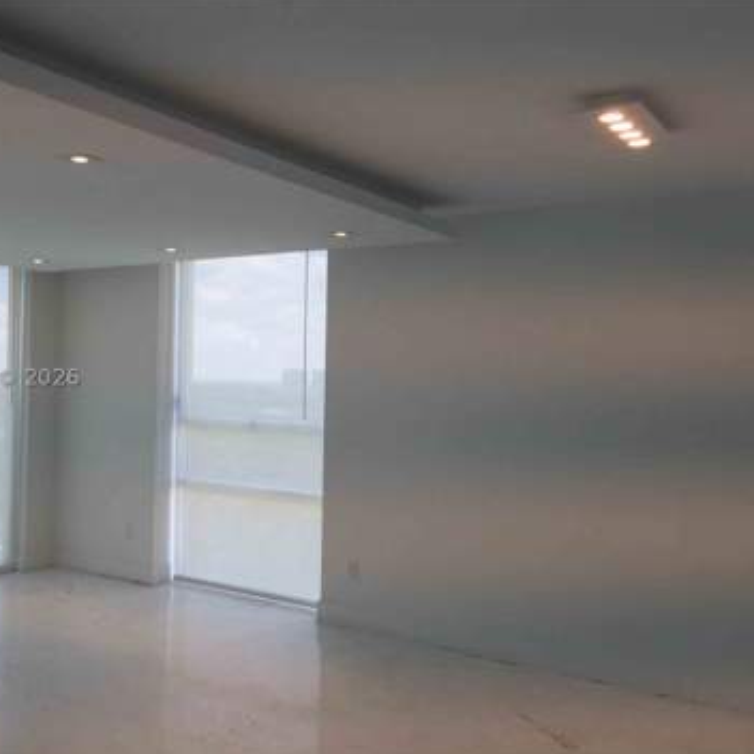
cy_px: 377
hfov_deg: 46.7
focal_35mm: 35
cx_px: 276
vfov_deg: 47.2
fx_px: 863
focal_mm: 4.15
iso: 32
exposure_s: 1/338
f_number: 2.2
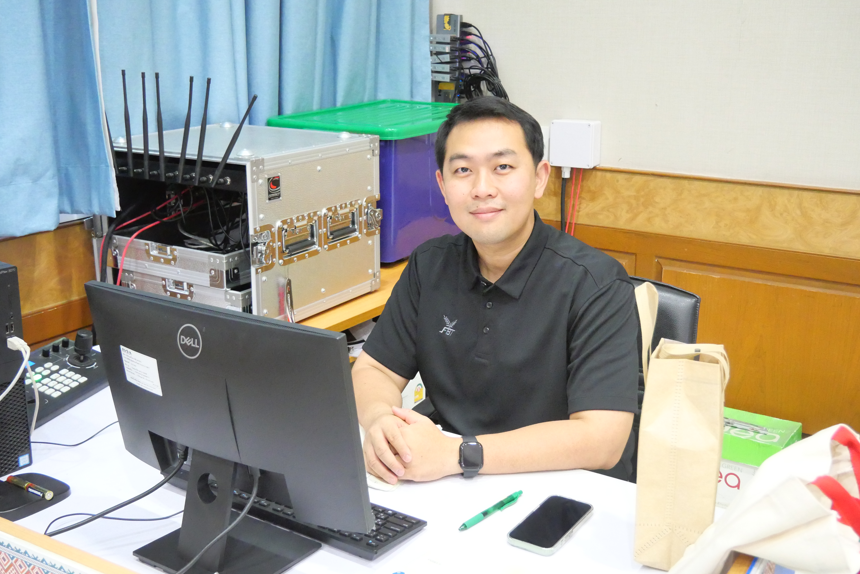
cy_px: 283
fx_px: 908
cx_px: 440
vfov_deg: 35.1
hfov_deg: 50.7
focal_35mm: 38
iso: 6400
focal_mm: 18
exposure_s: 1/50
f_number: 3.9
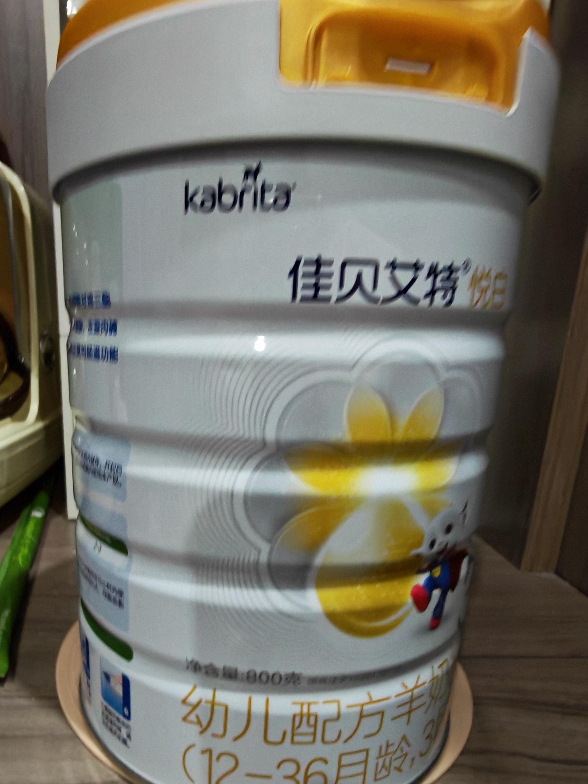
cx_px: 294
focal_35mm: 24
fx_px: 544
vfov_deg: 71.6
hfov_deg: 56.8
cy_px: 392
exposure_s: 1/20
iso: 800
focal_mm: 1.82
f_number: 2
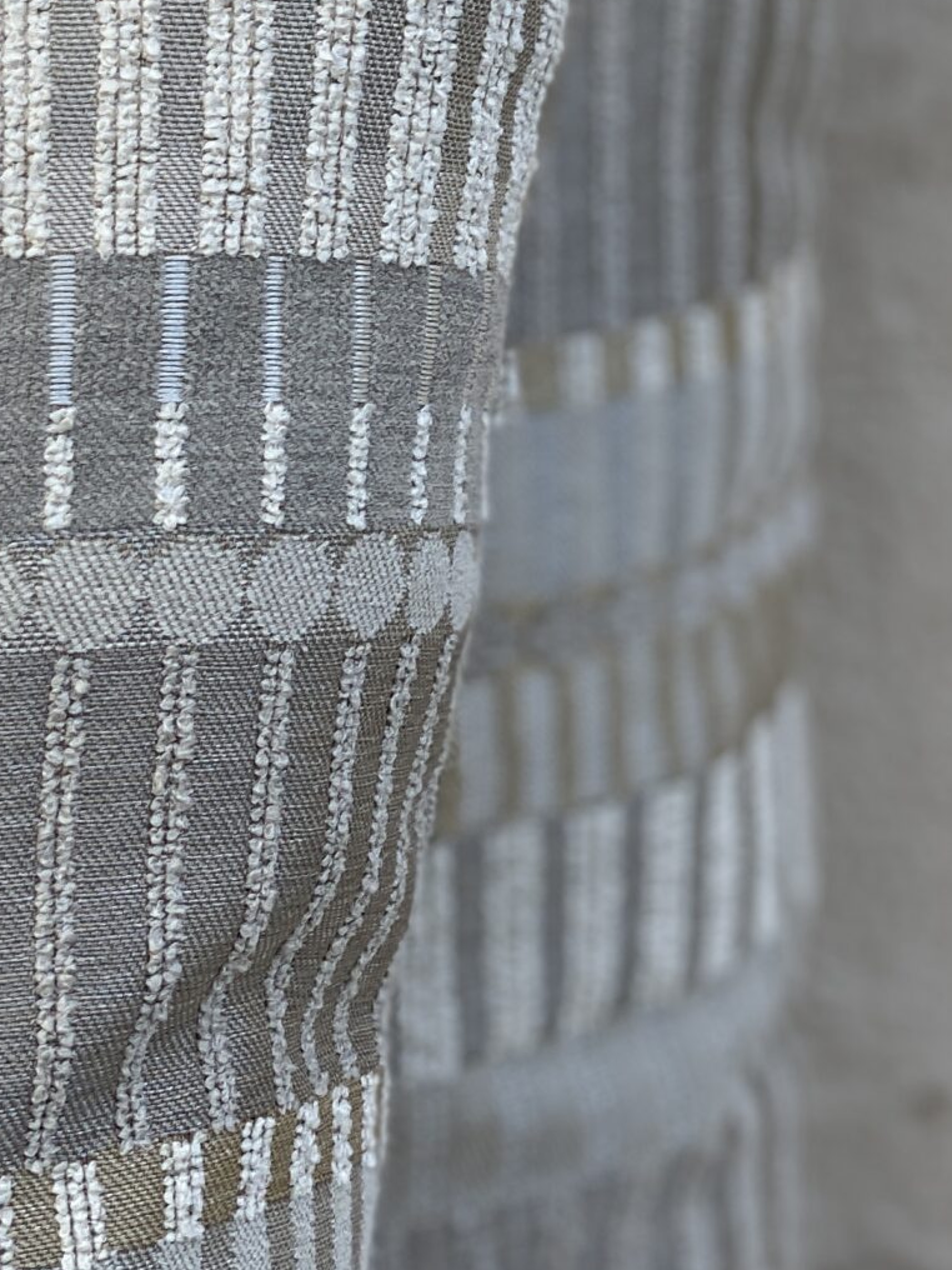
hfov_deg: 11.3
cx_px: 227
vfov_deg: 14.8
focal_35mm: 131
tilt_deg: -18.7
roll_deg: +0.8
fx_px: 4804
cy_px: 62
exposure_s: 1/122
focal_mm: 6
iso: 20
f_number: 2
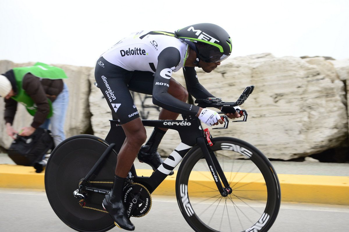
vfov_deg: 19.4
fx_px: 678
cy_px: 116
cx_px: 174
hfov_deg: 28.9
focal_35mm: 70
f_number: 5
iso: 1000
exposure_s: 1/800
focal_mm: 70
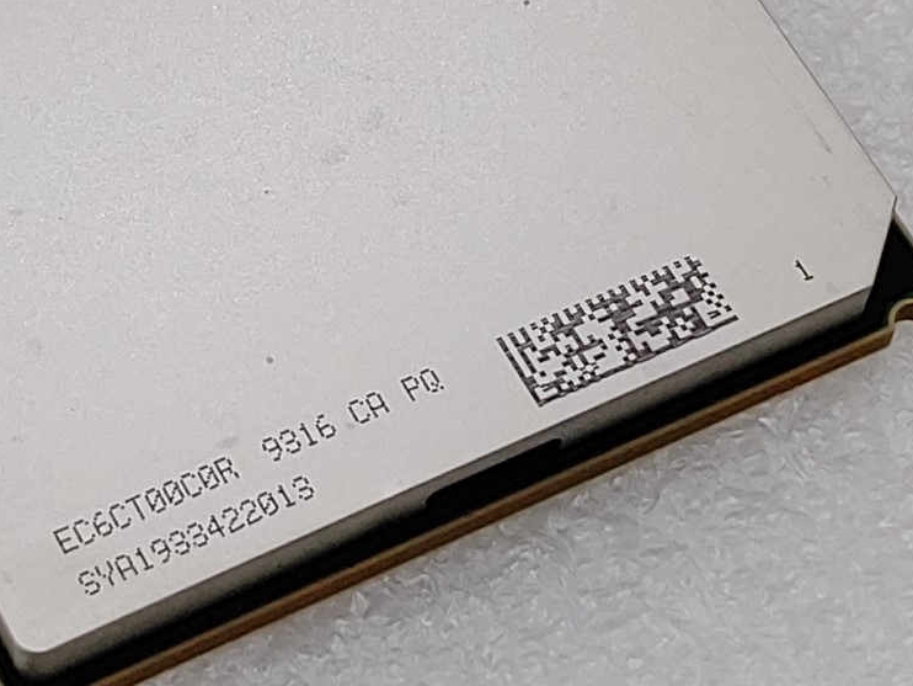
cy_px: 188
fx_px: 3430
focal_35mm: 130
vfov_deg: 11.4
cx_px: 252
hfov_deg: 15.1
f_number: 1.8
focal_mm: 4.36
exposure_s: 1/246
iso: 50
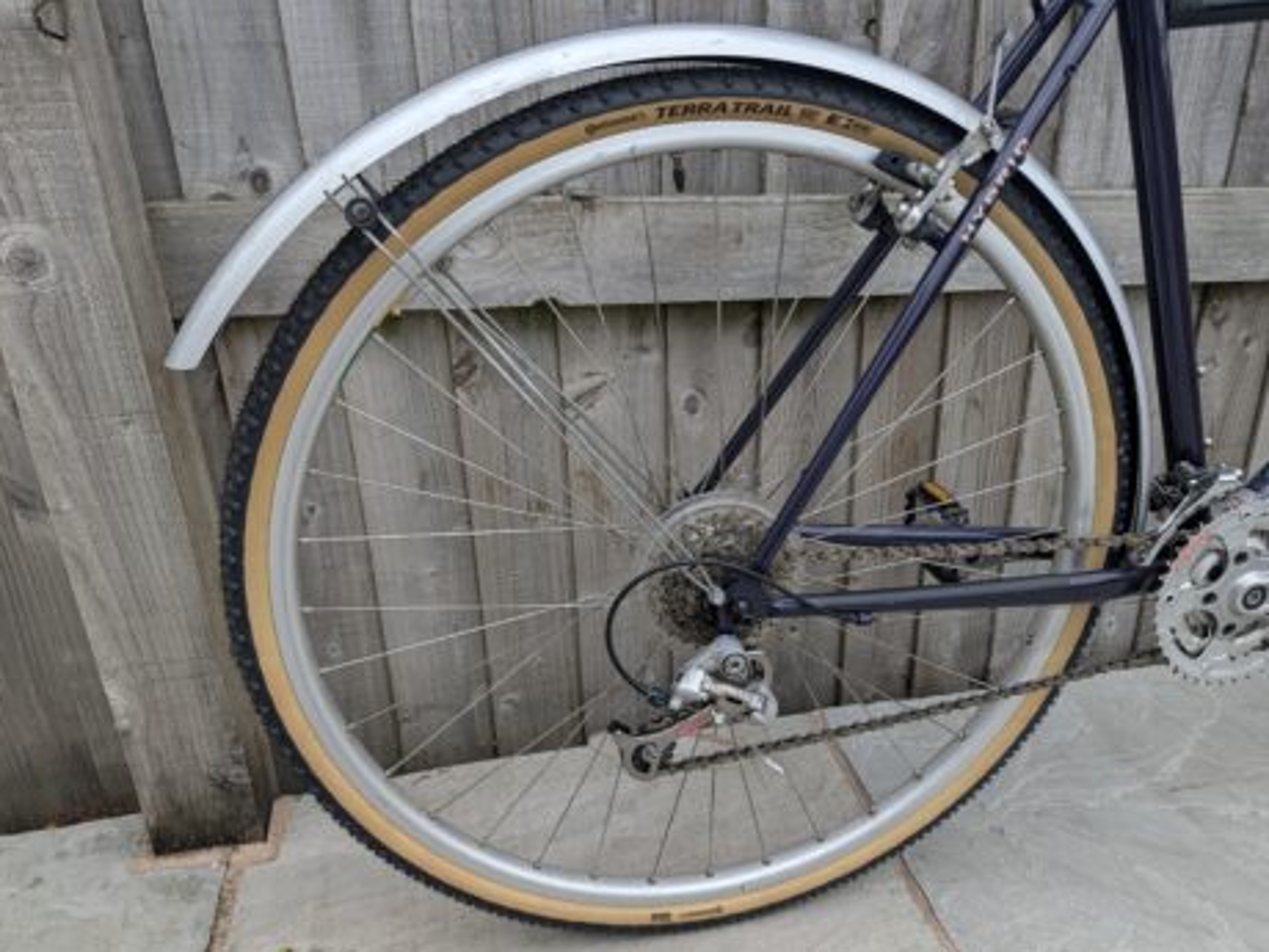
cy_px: 491
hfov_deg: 69.4
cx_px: 648
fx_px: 916
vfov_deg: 54.9
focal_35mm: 25
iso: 15
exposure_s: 1/236
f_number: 1.68
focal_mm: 6.9
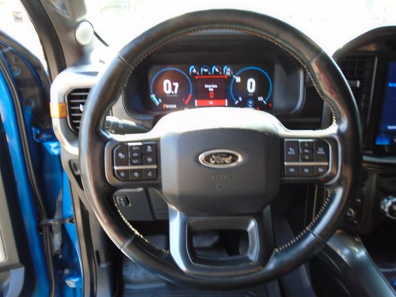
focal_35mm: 26
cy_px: 148
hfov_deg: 67.3
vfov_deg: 53.1
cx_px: 198
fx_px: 297
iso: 100
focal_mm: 4.6
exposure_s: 1/30
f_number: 3.2
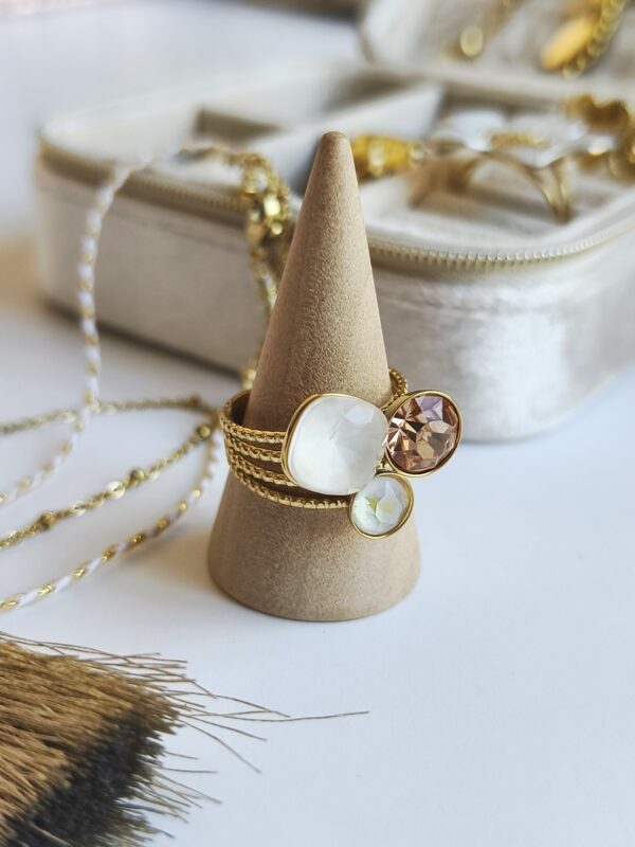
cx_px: 318
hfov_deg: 31.5
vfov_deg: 41.2
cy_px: 424
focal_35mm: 46
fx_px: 1125
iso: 250
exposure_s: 1/100
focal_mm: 6.18
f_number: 1.65
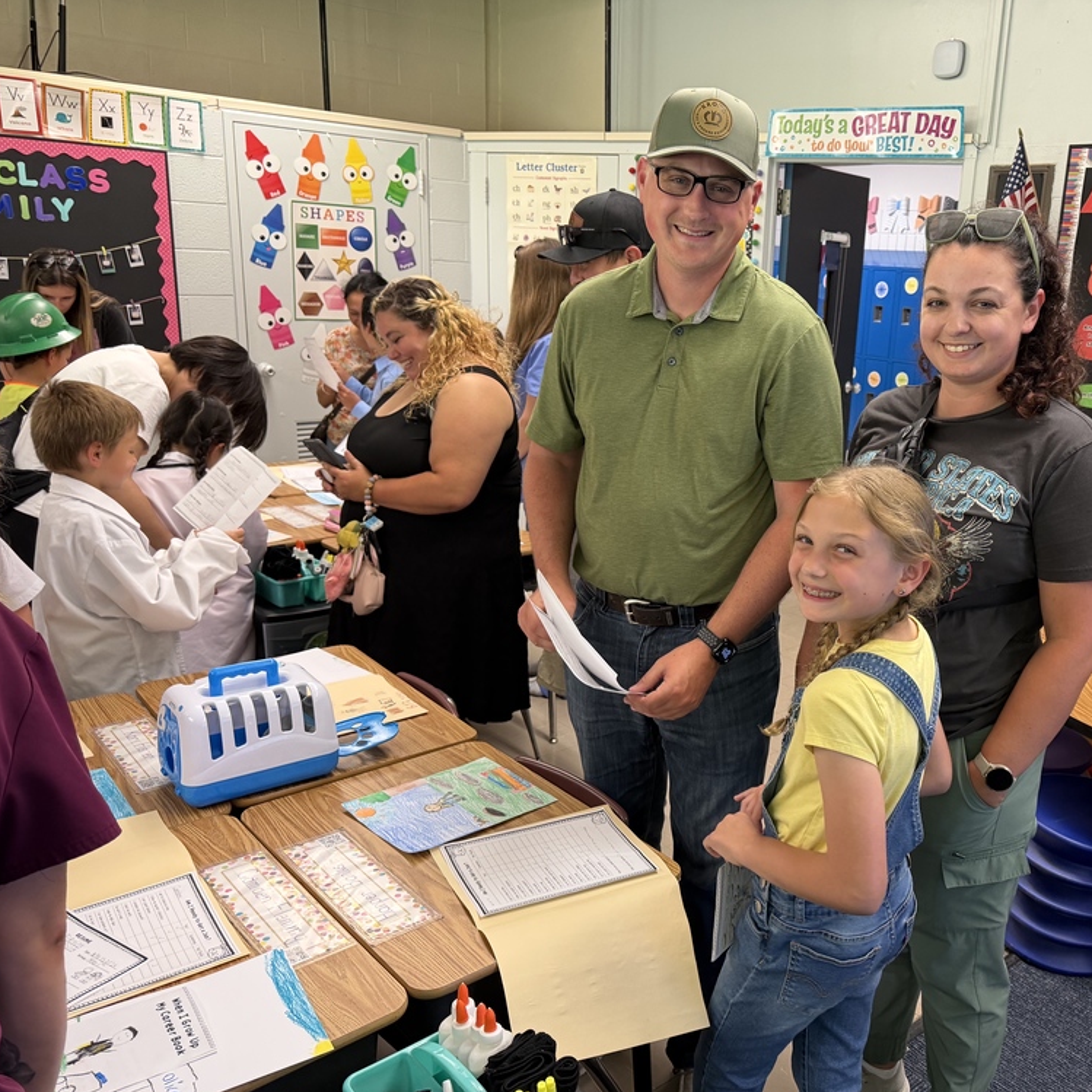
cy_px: 554
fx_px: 1035
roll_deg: -3.5
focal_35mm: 29
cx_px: 730
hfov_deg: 54.5
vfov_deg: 55.6
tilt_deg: -15.6
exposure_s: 1/60
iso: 250
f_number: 1.78
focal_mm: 6.76
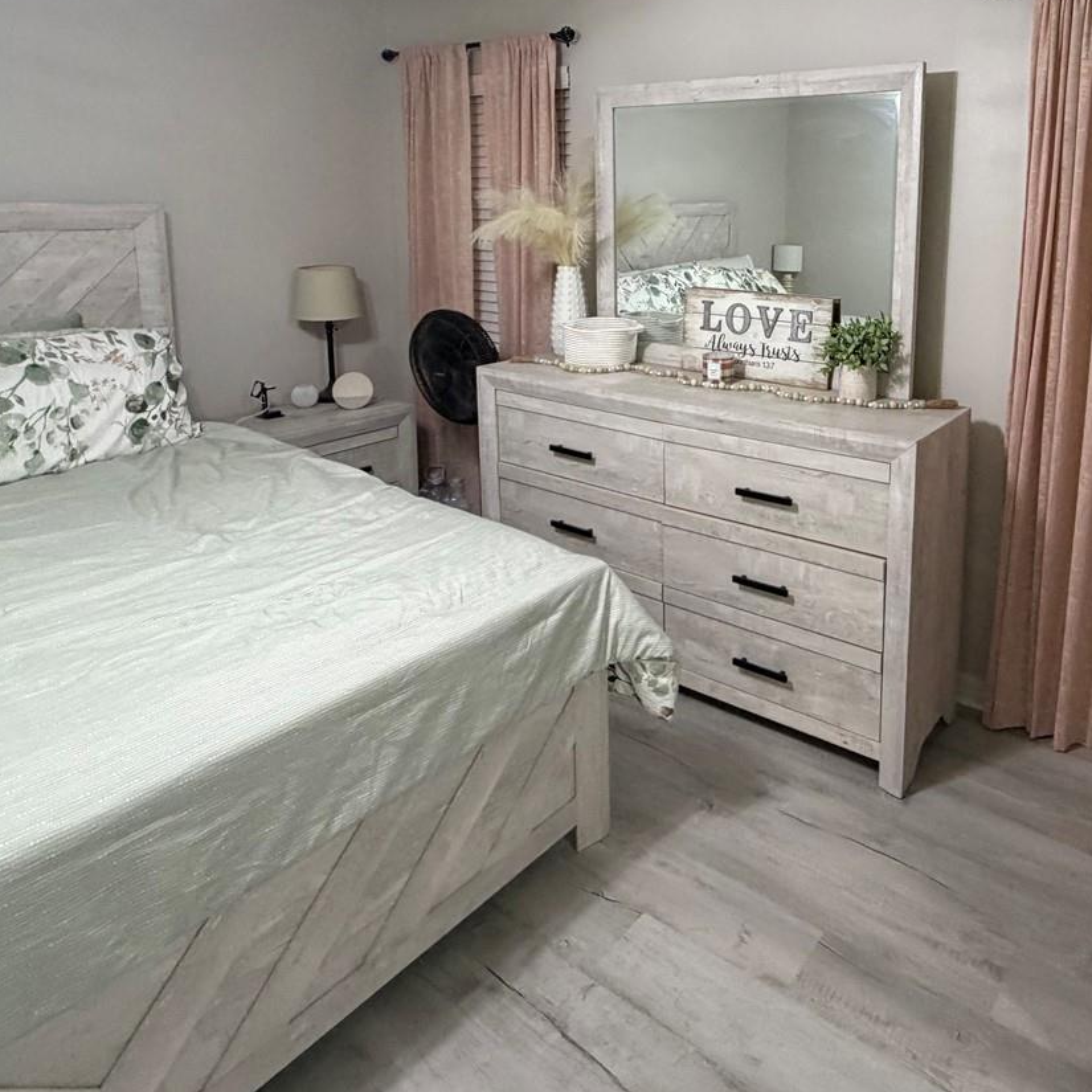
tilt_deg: -9.2
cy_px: 331
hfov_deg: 62.8
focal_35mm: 24
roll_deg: -0.6
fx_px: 857
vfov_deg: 62.7
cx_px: 757
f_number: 2.2
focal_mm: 2.22
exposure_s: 1/60
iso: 400
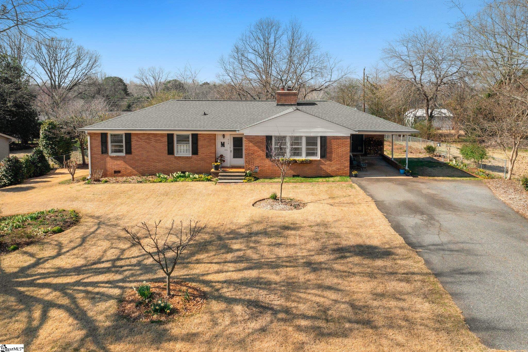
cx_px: 264
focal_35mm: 28
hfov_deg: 65.5
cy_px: 176
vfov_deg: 46.4
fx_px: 411
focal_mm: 10.26
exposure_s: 1/200
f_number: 5.6
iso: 100
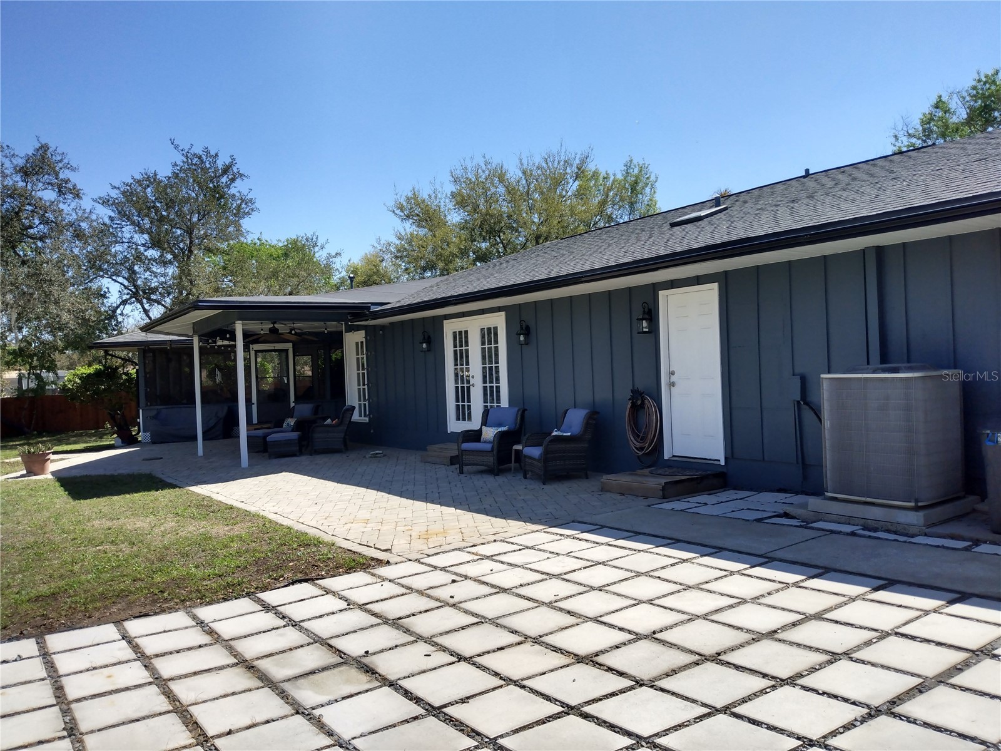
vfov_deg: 66.0
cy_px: 376
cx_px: 500
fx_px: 578
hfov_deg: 81.7
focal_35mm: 20
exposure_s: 1/2332
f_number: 2
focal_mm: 3.54
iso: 100
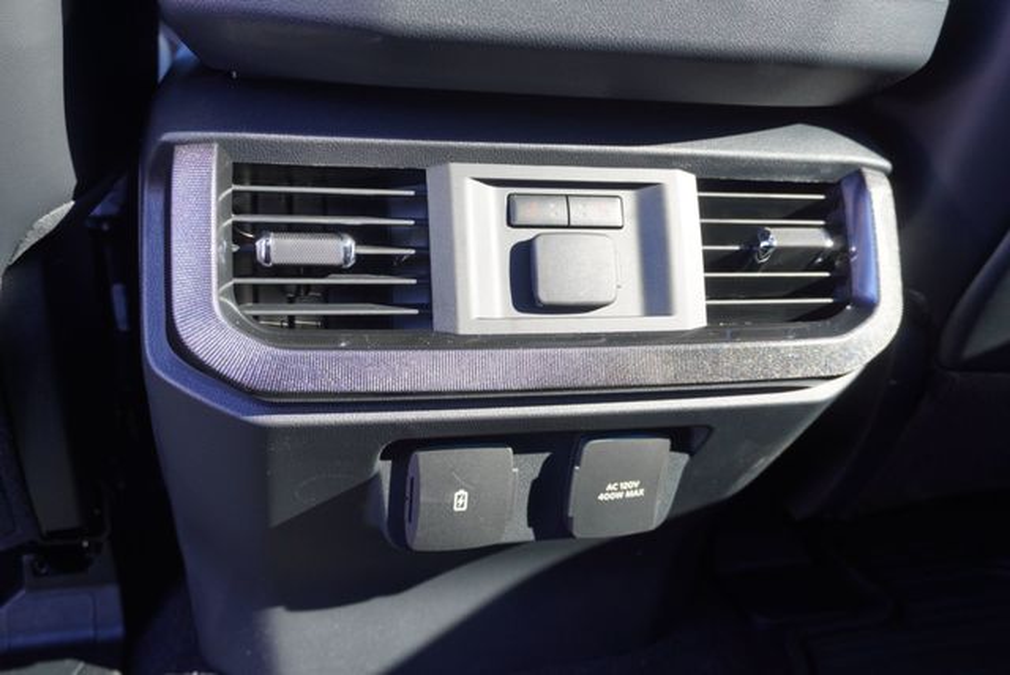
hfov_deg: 59.4
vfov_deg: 41.8
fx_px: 885
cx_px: 505
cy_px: 338
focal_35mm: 32
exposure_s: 1/60
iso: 200
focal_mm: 21
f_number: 4
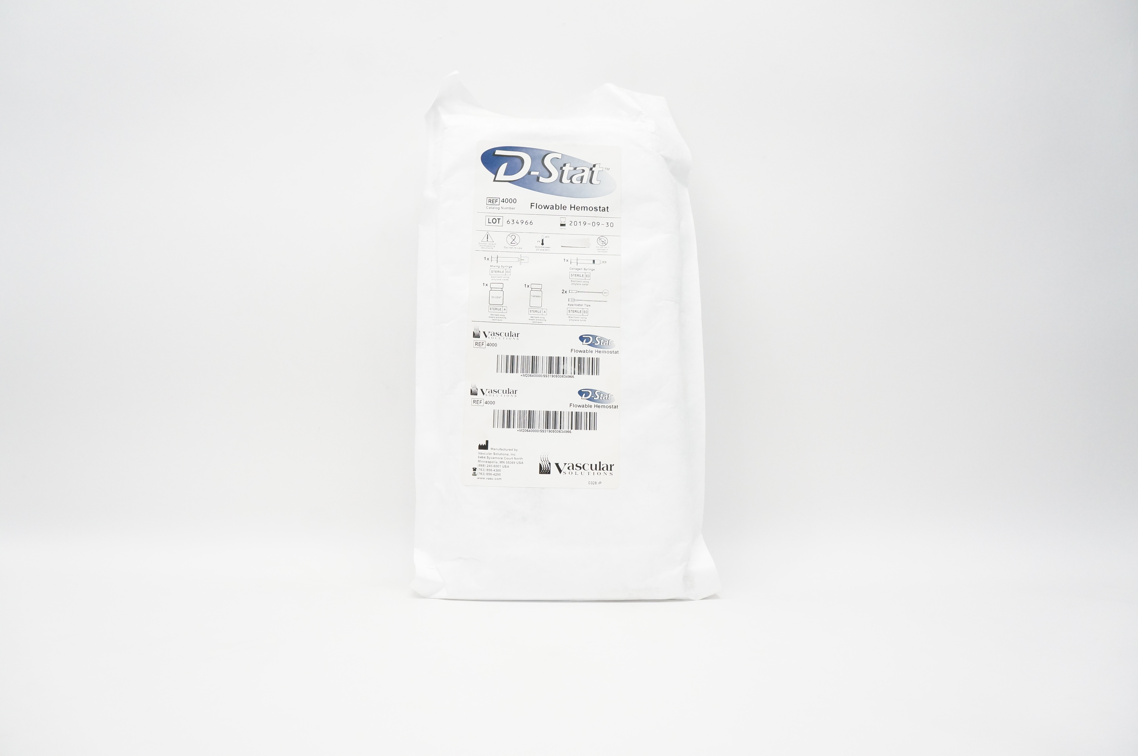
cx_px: 569
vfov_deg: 47.8
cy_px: 378
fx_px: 853
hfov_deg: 67.4
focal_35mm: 27
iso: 1600
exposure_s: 1/160
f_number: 6.3
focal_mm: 18
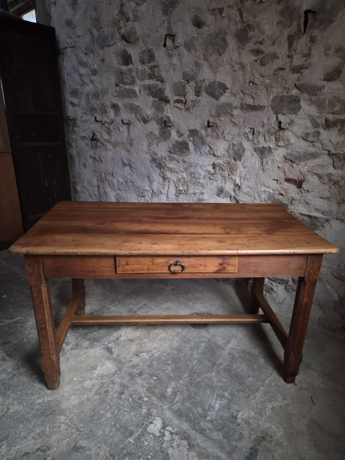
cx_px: 172
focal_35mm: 23
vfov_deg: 73.9
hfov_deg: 58.9
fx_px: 306
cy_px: 230
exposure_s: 1/33
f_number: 1.8
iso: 1250
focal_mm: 5.4
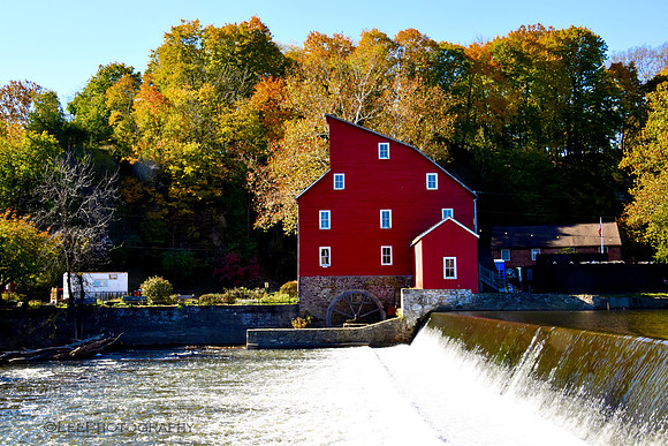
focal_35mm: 40
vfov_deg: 33.0
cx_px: 334
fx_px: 752
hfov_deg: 47.9
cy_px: 223
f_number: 16
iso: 800
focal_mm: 27
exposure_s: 1/90
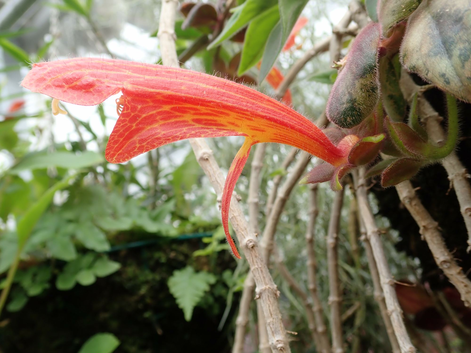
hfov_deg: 60.0
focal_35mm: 30
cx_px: 236
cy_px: 176
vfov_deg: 46.8
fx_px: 408
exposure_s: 1/160
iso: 100
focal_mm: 5.5
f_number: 3.2
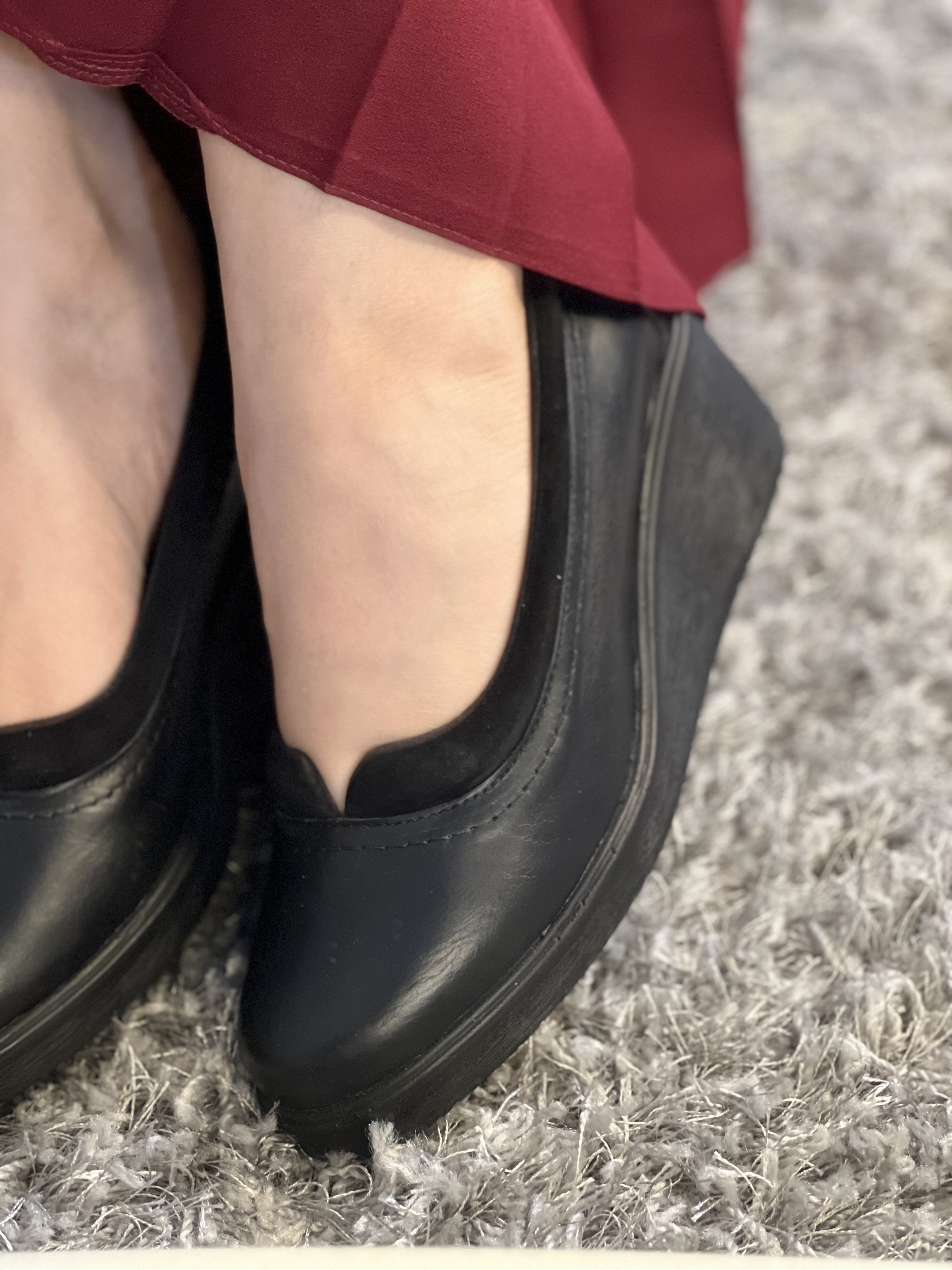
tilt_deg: -56.5
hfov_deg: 19.1
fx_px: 2824
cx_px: 476
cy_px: 635
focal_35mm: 77
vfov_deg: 25.3
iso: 400
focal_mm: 9
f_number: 2.8
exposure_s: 1/36
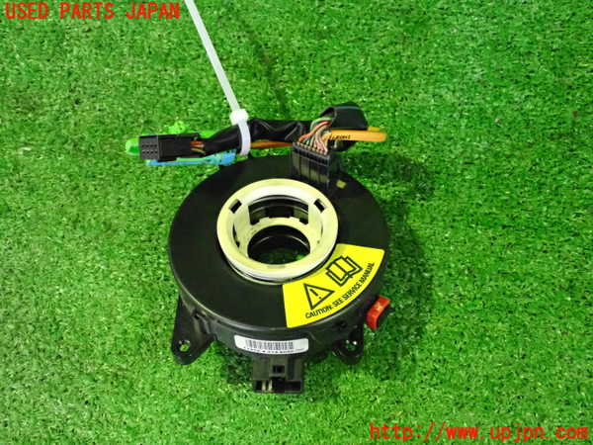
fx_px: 702
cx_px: 296
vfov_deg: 35.1
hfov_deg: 45.8
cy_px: 222
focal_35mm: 41
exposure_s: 1/60
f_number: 2.8
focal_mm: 7.31
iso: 3200
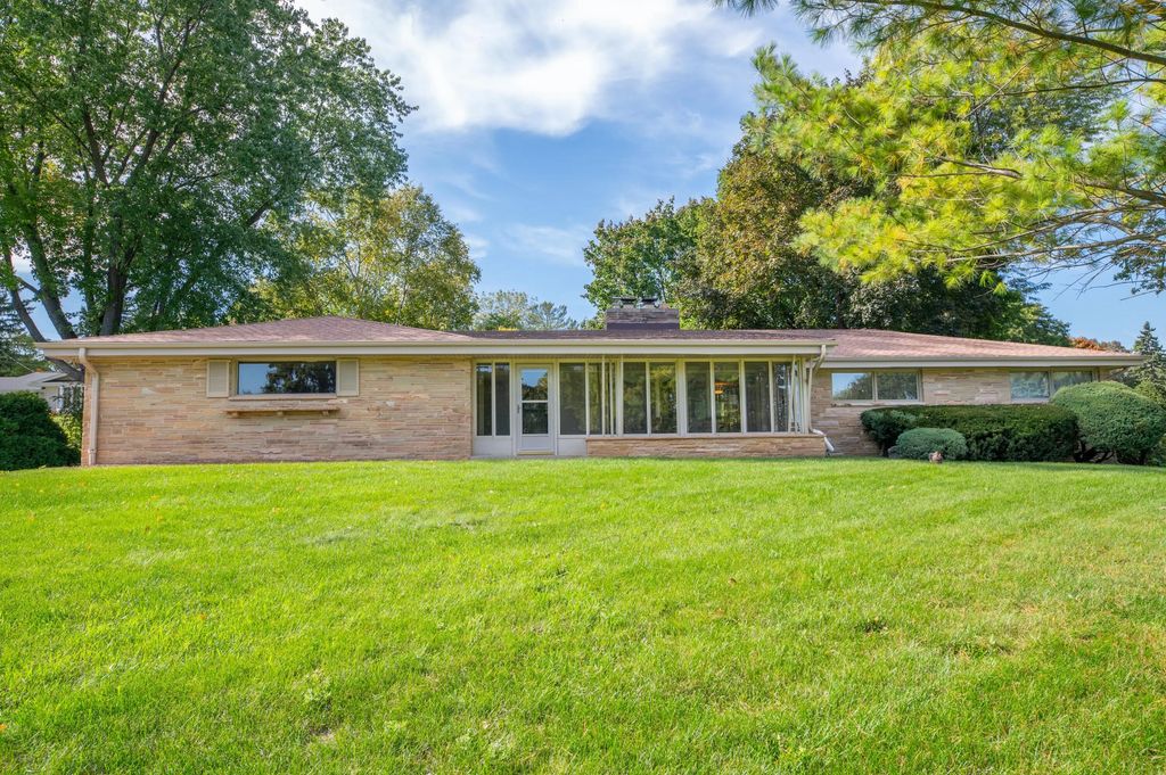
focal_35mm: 24
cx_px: 583
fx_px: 777
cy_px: 388
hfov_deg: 73.8
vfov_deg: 53.1
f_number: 8
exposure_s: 1/250
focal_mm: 24
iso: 320
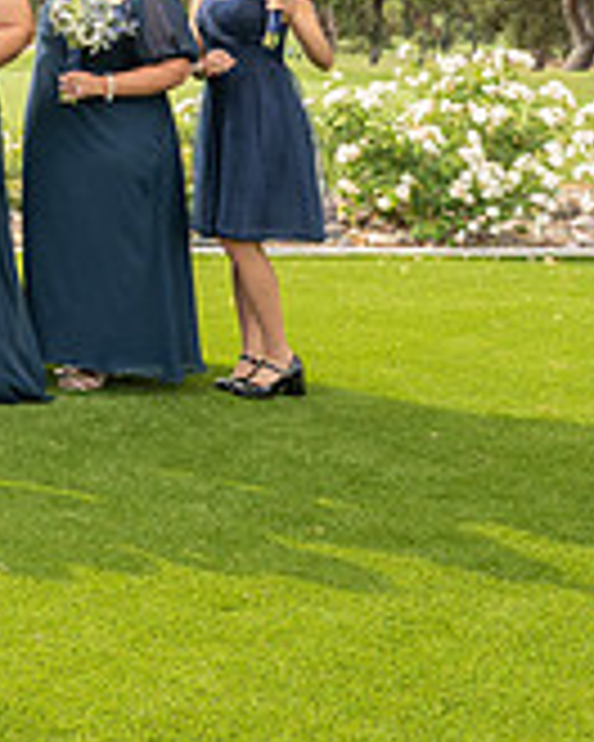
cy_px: -92
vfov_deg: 22.6
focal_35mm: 79
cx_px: -666
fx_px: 1736
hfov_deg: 15.0
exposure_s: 1/200
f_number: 6.3
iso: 200
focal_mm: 24
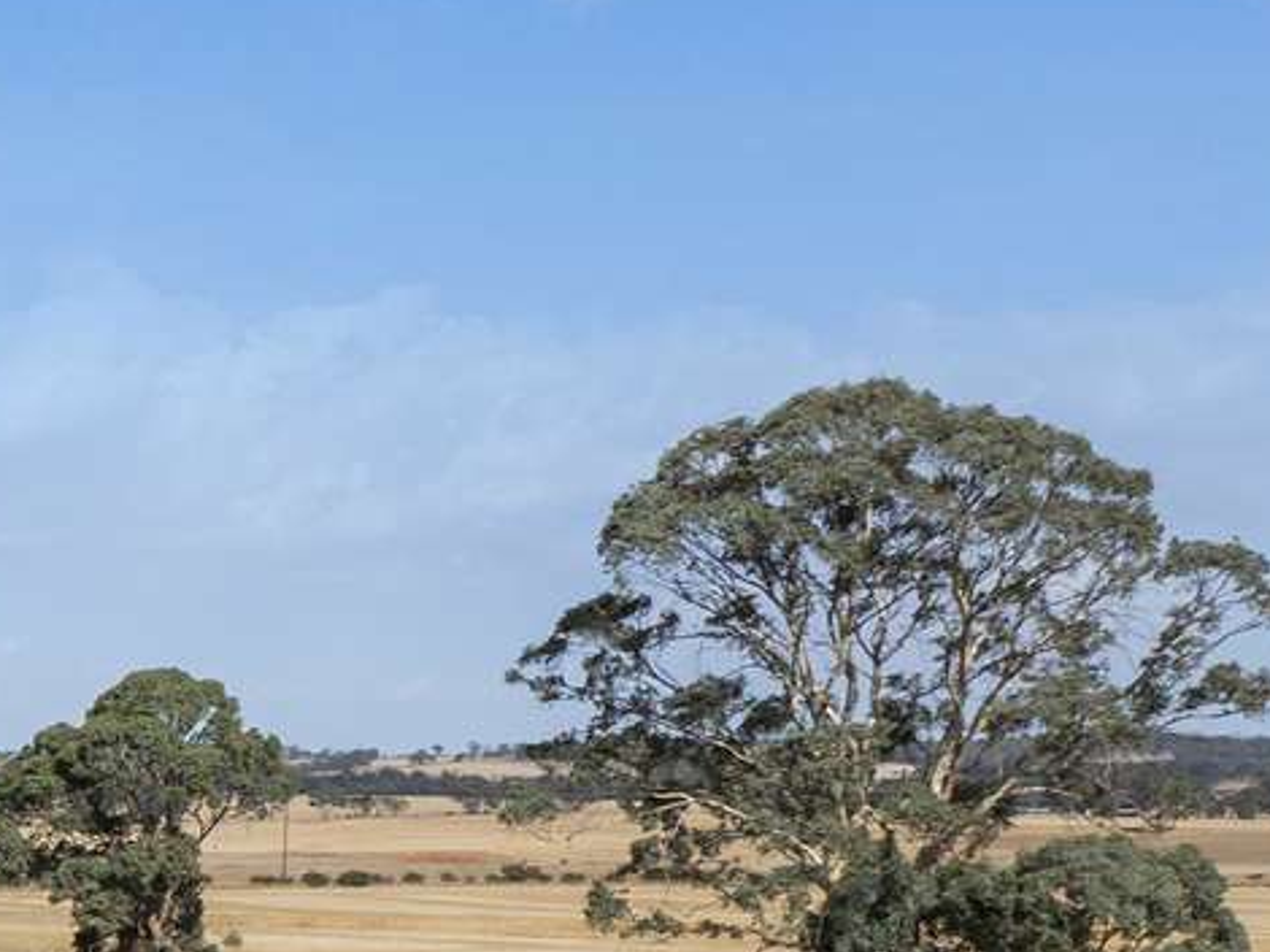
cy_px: 1304
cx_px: -986
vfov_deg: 14.3
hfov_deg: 16.8
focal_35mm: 98
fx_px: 3594
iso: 100
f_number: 2.8
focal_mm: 12.29
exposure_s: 1/160
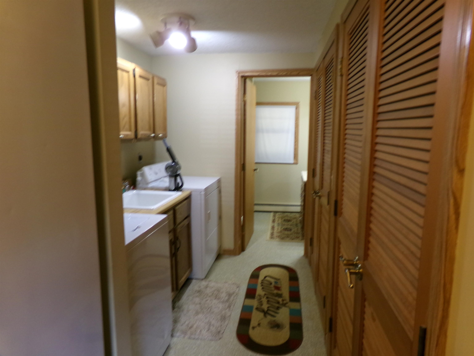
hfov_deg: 71.6
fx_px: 329
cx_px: 237
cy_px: 178
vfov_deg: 56.8
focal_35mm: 24
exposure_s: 1/17
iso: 291
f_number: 3.7
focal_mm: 4.3
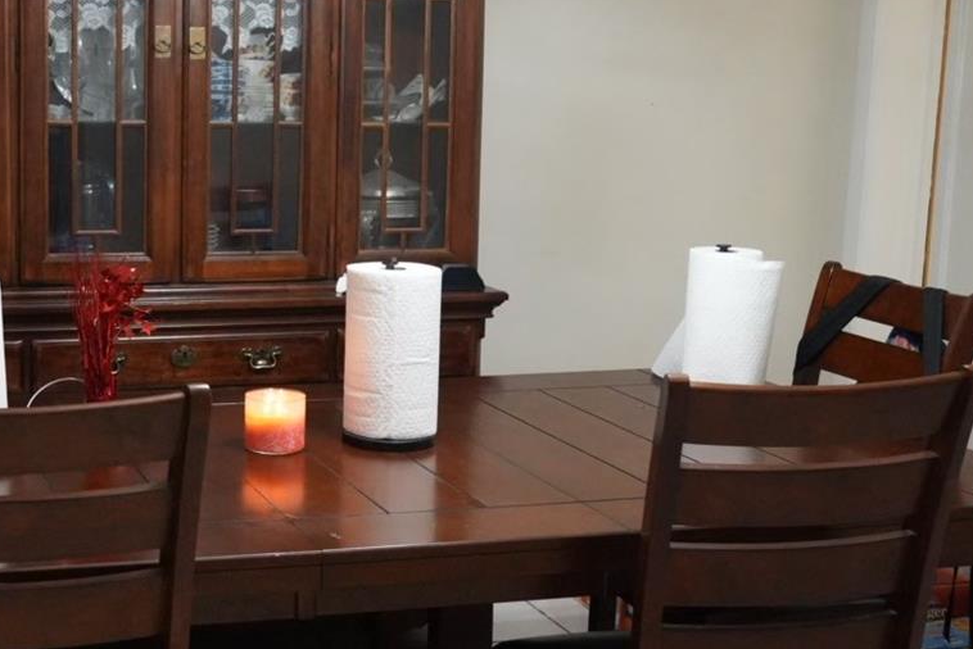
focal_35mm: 57
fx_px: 1541
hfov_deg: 34.0
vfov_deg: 23.7
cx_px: 191
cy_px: 249
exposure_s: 1/200
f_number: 2.8
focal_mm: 18
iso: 4000
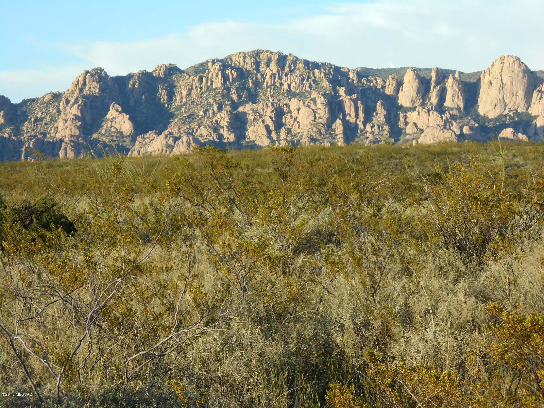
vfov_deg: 11.4
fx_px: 2043
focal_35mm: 130
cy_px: 204
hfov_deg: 15.2
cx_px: 272
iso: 80
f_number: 6.5
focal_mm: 23
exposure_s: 1/100
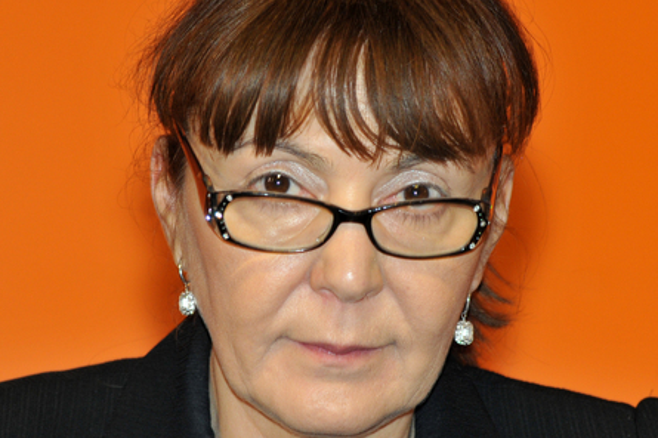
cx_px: 352
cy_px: 233
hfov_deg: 4.4
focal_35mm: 472
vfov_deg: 2.9
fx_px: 8620
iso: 500
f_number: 5.6
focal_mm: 200
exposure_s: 1/125
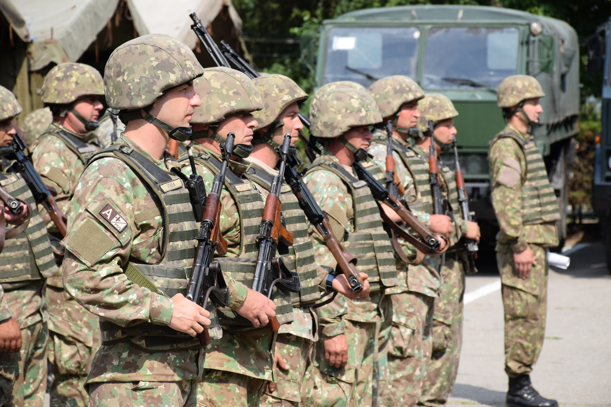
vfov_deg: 8.2
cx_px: 306
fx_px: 2851
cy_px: 204
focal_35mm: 168
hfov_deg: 12.2
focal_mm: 112
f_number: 9
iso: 320
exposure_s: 1/640
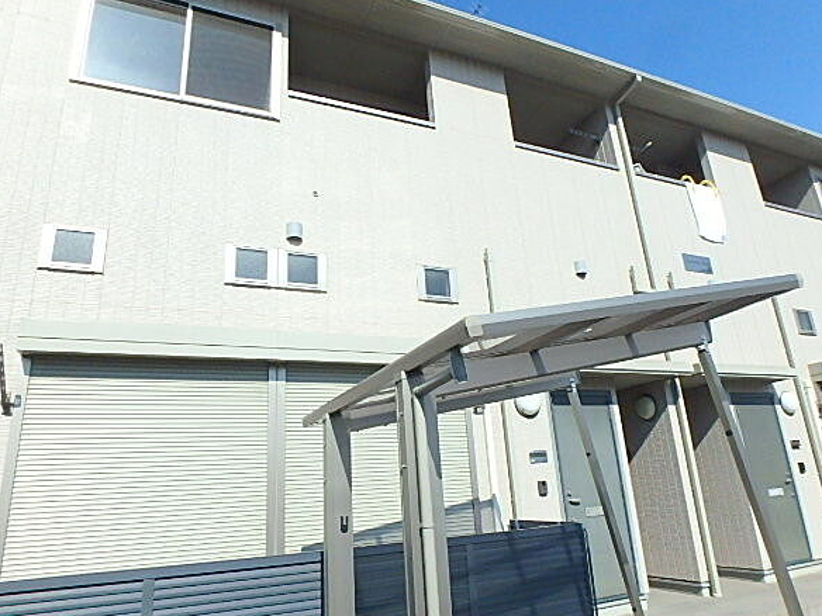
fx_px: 546
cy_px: 314
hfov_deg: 73.9
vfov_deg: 58.9
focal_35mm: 23
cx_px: 414
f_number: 6
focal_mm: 3.7
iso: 800
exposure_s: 1/2000
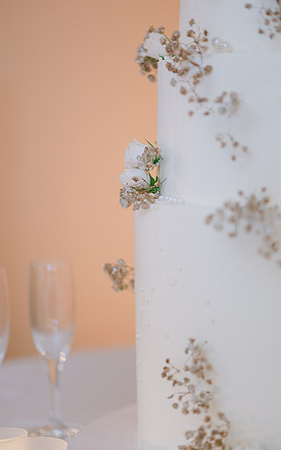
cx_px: 139
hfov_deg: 14.9
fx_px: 1078
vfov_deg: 23.5
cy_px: 222
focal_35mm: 88
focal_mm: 85
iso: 800
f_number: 1.8
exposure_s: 1/200
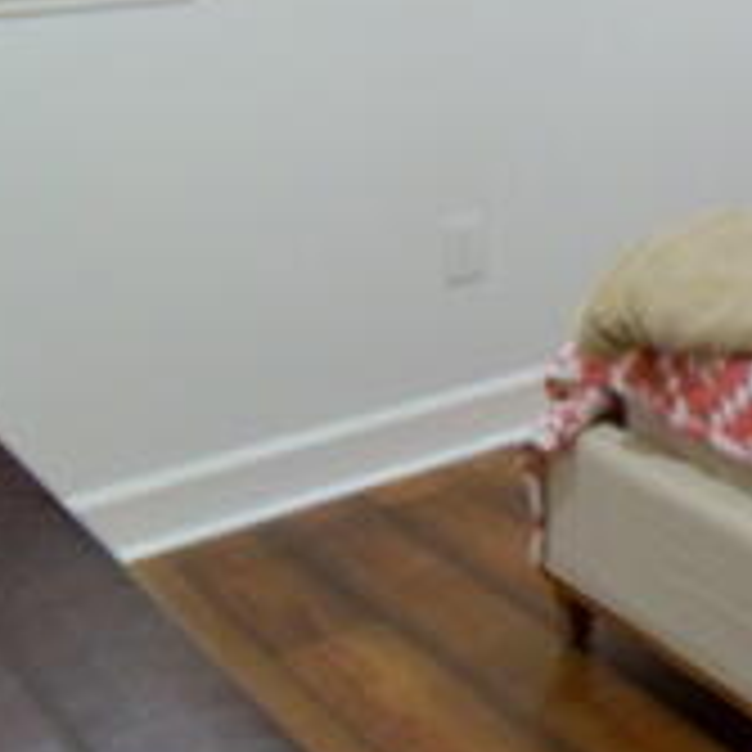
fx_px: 1499
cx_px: 1049
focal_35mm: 61
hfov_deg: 23.8
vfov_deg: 26.0
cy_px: -77
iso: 640
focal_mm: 10
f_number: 4
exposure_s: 1/60
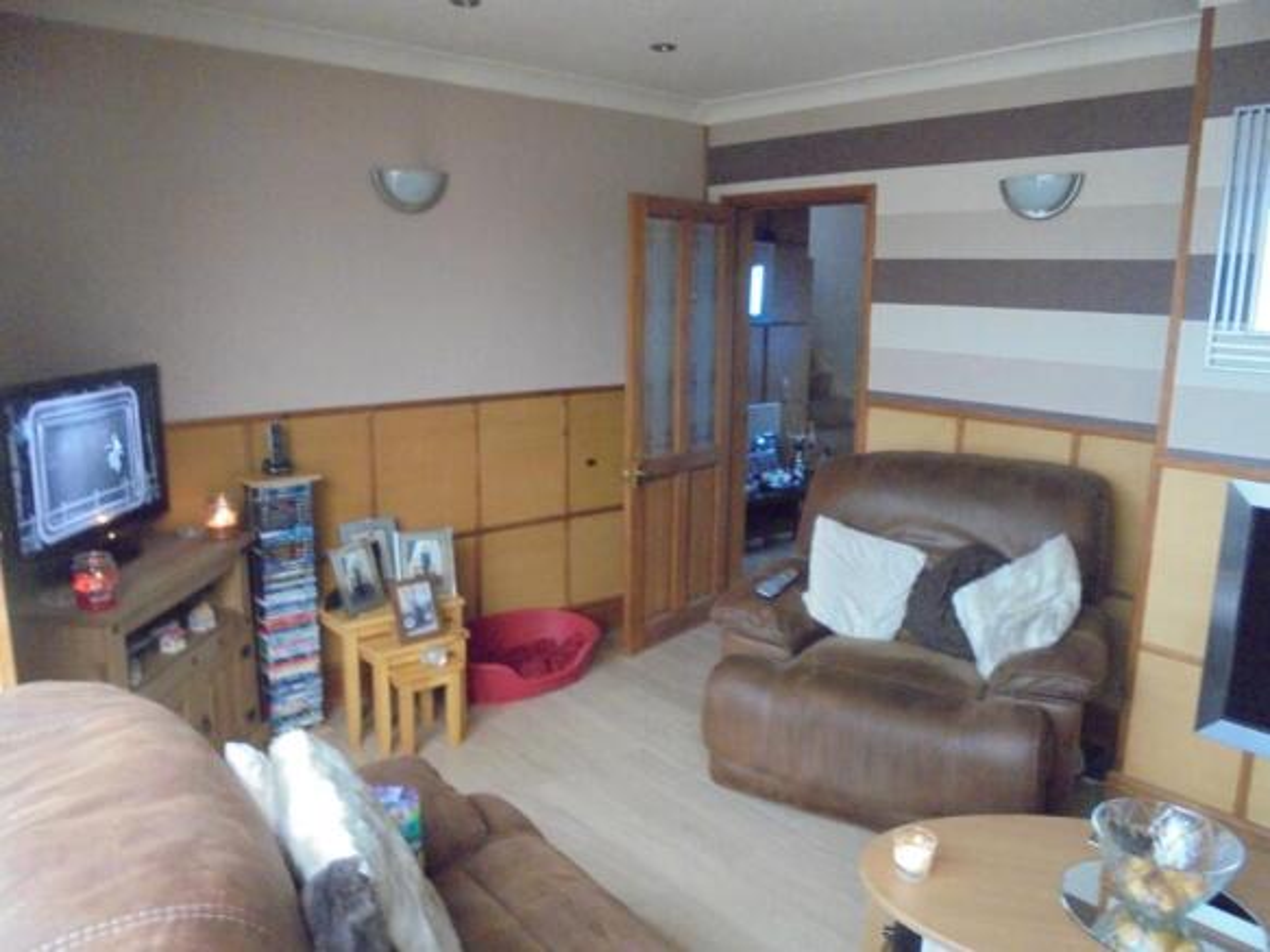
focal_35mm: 26
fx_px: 954
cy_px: 476
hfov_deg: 67.3
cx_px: 635
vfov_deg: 53.0
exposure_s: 1/15
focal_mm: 4.6
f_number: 3.5
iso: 800
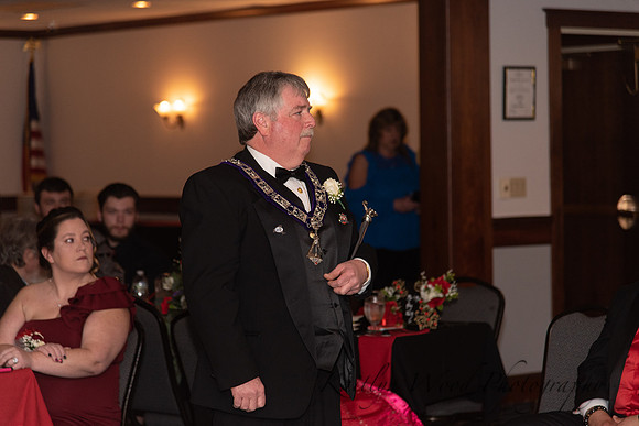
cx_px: 320
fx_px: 2130
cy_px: 213
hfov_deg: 17.1
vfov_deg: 11.4
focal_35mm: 120
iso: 800
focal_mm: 120
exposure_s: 1/200
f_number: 4
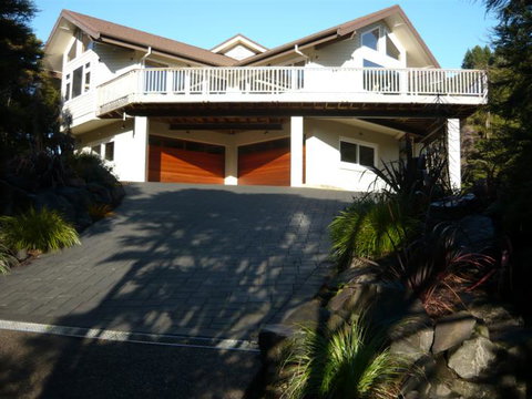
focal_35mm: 33
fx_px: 507
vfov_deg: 42.9
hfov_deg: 55.4
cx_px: 266
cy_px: 200
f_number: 2.8
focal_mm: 5.5
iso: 100
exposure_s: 1/500
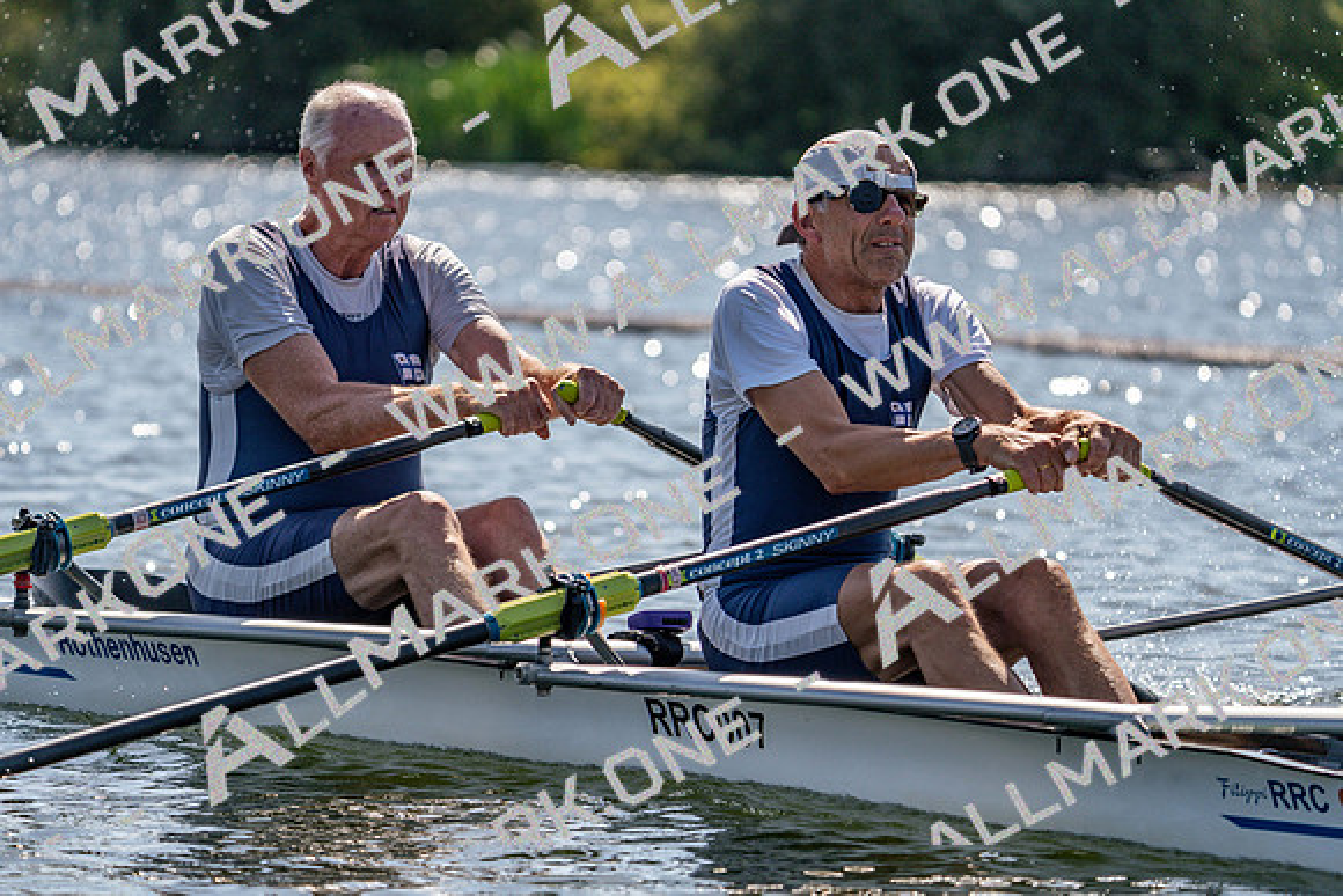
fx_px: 9328
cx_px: 672
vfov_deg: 5.5
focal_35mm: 250
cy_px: 448
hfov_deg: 8.2
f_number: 5.6
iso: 250
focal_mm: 250
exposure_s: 1/2000
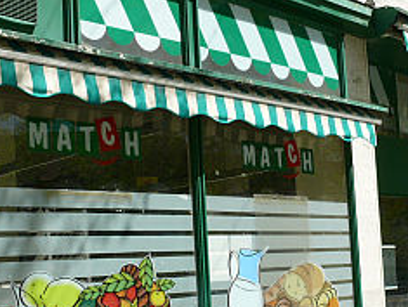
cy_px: 234
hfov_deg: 28.4
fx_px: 791
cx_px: 313
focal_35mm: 67
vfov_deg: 21.8
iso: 100
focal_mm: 7.4
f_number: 6.3
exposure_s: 1/500
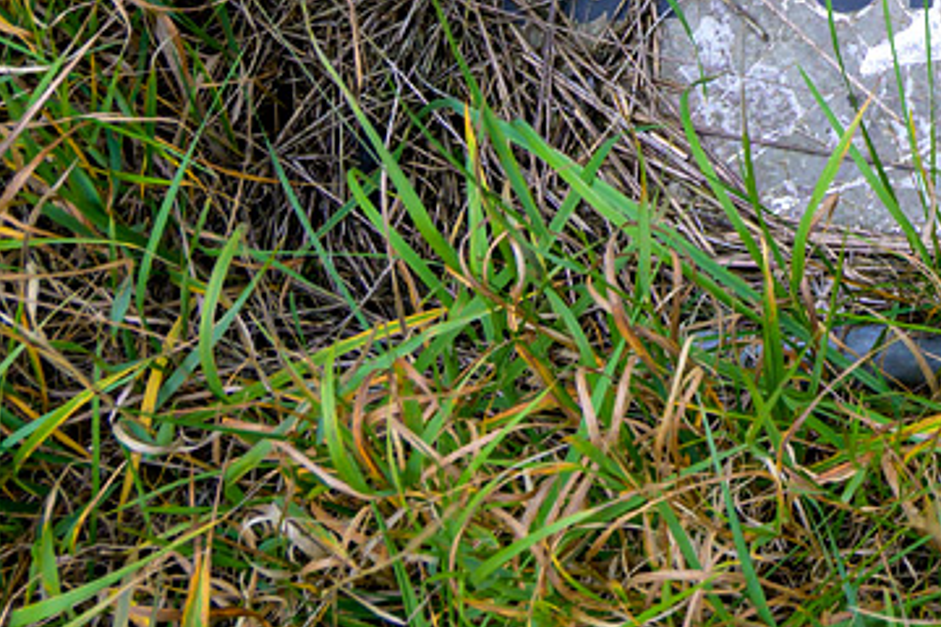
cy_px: -374
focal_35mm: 112
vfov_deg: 11.6
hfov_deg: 16.3
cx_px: 1477
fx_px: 2940
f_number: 6.7
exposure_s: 1/250
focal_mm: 22.5
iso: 320
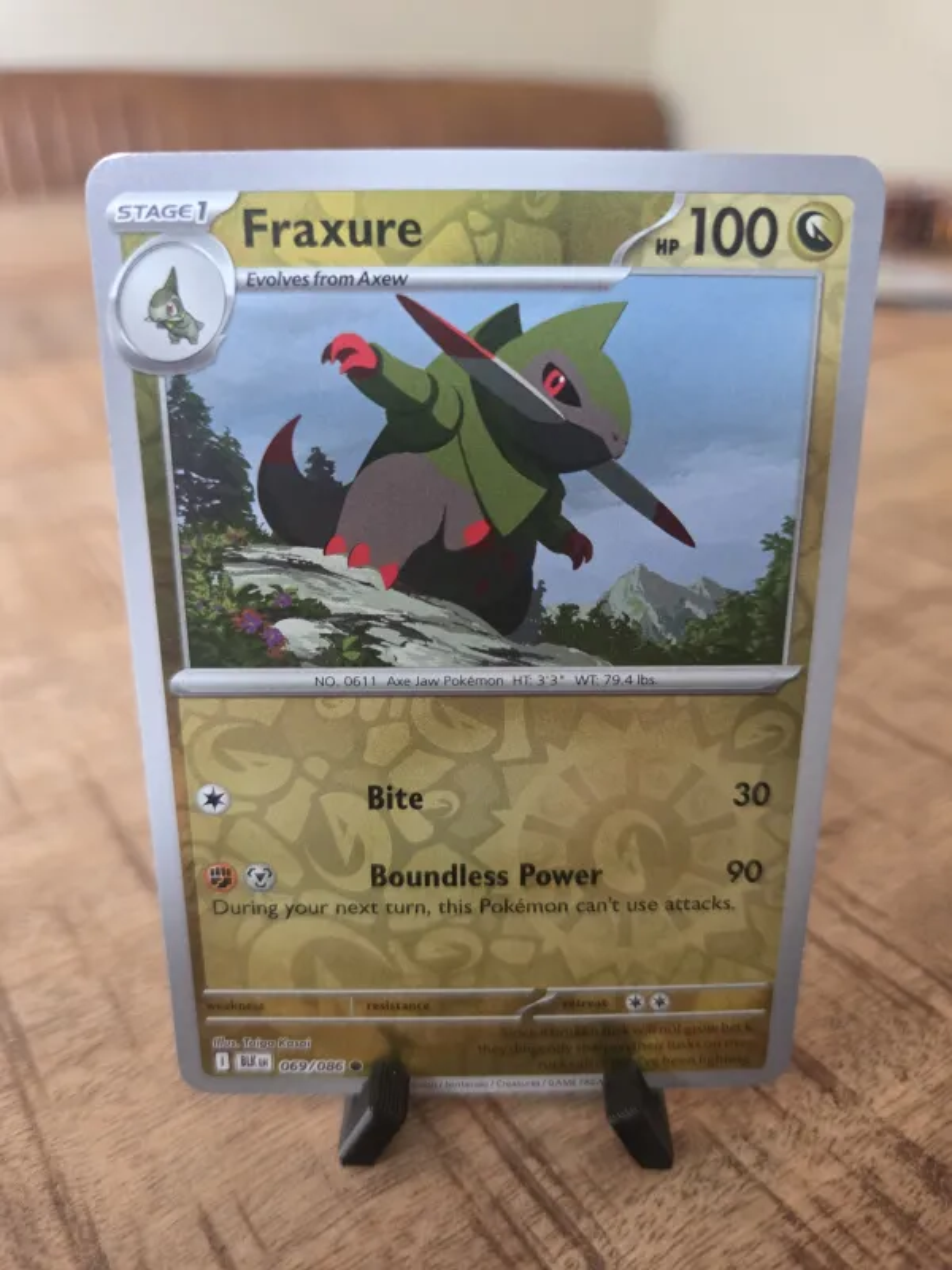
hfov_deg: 58.9
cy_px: 635
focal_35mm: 23
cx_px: 476
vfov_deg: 73.9
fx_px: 843
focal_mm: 5.4
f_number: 1.8
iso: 1000
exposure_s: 1/100
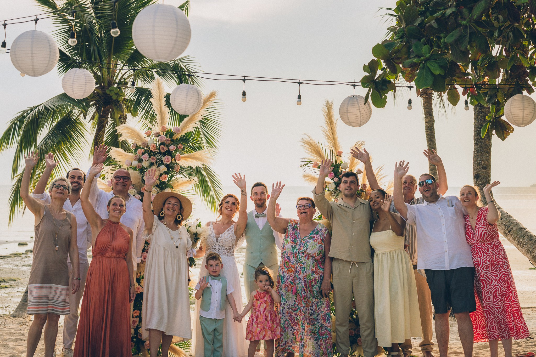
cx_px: 299
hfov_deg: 31.2
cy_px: 131
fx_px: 958
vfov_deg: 21.1
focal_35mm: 64
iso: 100
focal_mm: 50
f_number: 3.2
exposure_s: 1/640
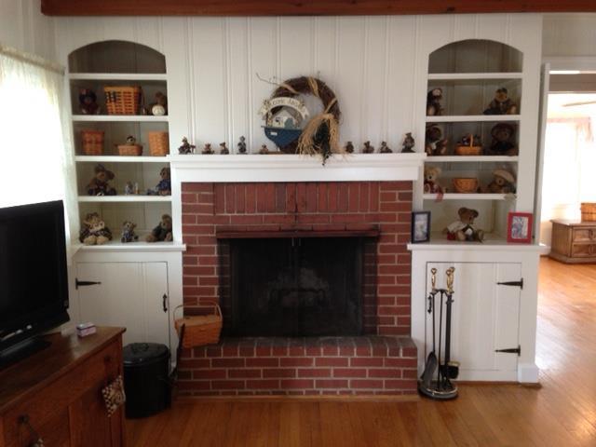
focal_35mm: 33
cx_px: 298
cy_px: 224
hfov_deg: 55.4
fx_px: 568
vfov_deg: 42.9
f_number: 2.4
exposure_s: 1/20
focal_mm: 4.12
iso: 160
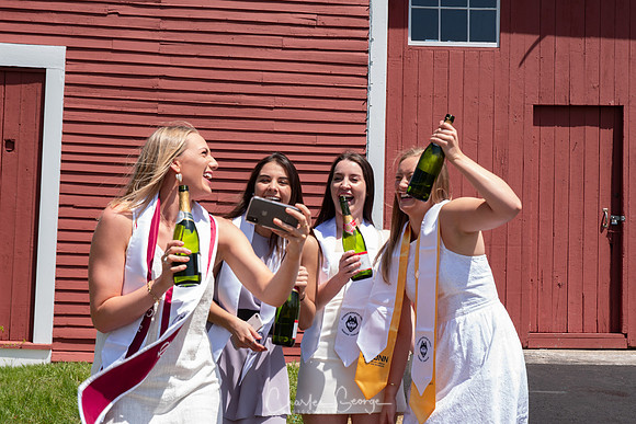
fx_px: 1221
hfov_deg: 29.2
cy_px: 212
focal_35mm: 69
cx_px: 318
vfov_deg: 19.7
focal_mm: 46
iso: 100
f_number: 5.6
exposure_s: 1/250
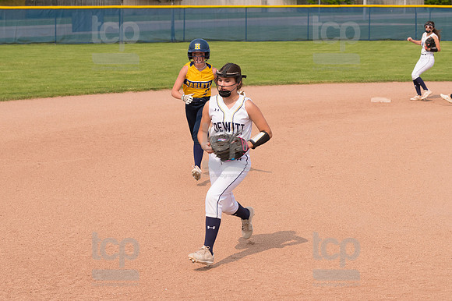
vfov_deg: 13.0
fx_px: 1318
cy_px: 150
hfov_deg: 19.5
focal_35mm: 105
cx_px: 226
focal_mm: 70
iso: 320
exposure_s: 1/1600
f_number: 5.6
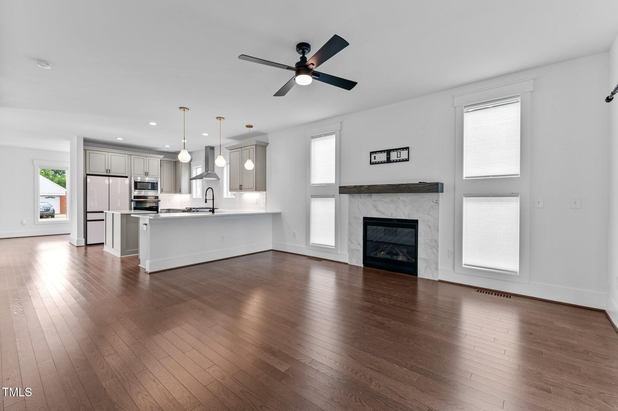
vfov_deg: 77.2
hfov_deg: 100.4
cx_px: 309
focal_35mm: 15
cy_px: 206
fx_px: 257
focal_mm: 15
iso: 400
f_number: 7.1
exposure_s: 1/13
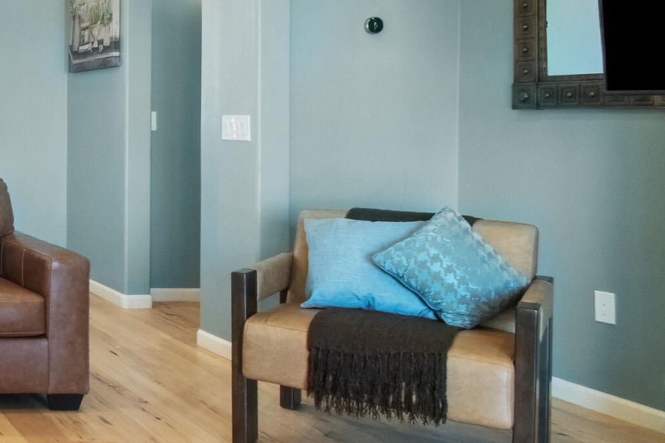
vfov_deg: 30.1
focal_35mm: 44
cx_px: -275
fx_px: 813
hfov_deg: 30.5
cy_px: 126
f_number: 22
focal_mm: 10
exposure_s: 1/3
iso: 1600
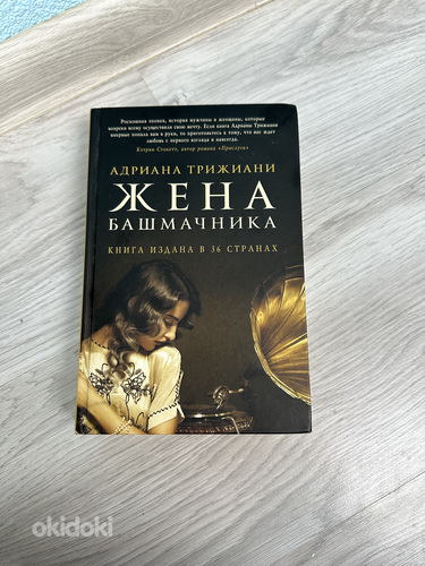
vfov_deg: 71.6
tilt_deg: -80.6
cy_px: 283
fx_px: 393
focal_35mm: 24
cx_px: 212
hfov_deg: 56.8
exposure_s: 1/99
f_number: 1.78
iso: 250
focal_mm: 6.86
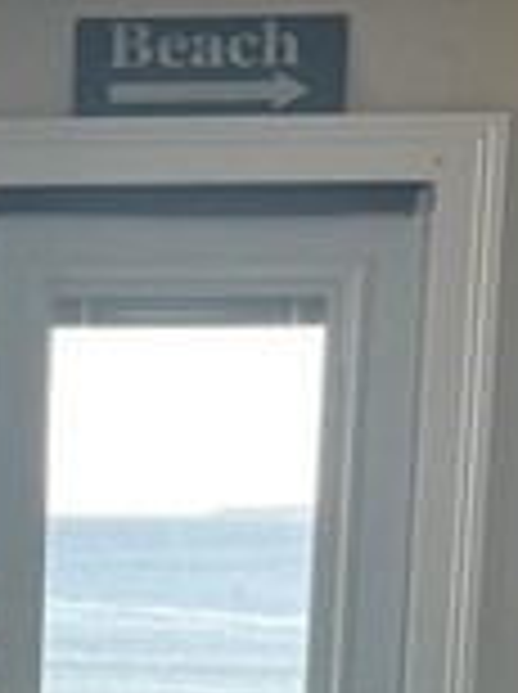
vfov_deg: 14.6
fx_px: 2601
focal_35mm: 130
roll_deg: -0.3
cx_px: -351
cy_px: 860
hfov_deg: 10.8
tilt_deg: -8.4
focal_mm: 5.1
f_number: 1.6
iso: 40
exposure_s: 1/174
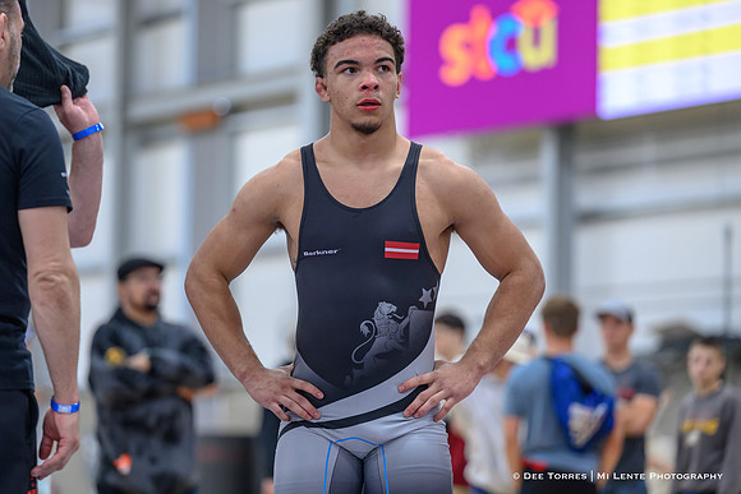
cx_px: 339
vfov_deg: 8.6
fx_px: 3290
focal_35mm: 160
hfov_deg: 12.9
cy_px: 226
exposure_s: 1/640
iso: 1600
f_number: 2.8
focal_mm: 140
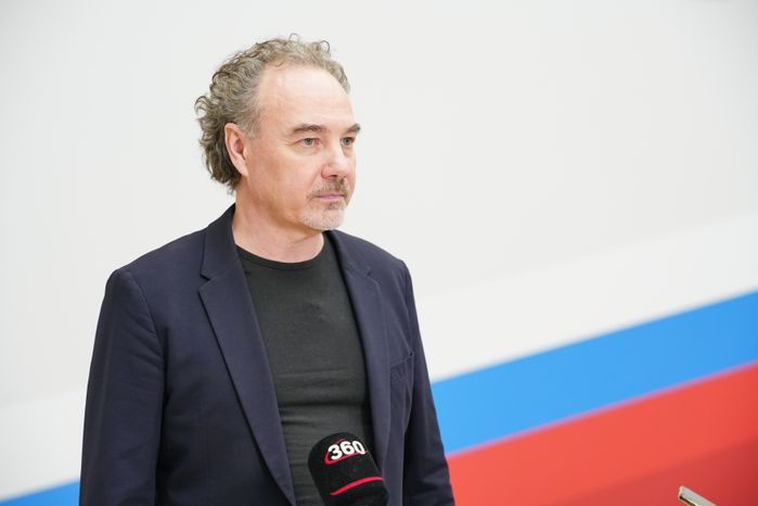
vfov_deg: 15.7
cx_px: 379
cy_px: 253
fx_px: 1832
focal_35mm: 87
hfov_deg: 23.4
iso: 3200
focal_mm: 87
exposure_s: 1/400
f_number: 4
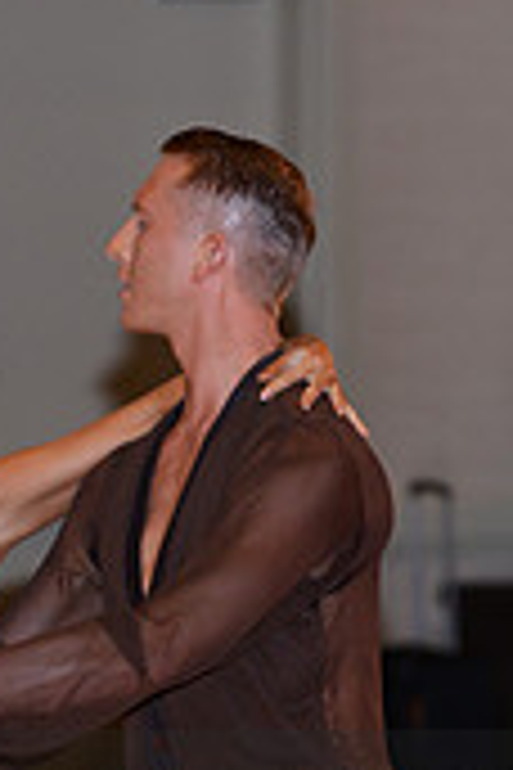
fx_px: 10900
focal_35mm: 510
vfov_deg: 4.0
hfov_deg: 2.7
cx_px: 52
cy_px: 883
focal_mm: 150
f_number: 4.5
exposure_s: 1/250
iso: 1000
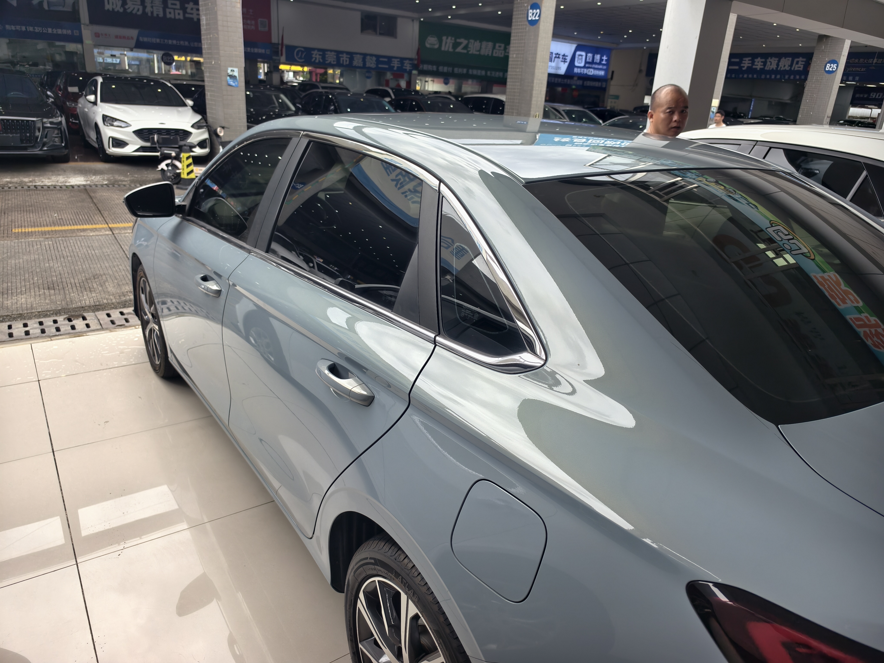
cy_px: 332
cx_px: 442
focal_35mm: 23
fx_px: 587
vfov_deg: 58.9
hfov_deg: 73.9
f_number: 1.57
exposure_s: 1/446
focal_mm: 5.6
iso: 72
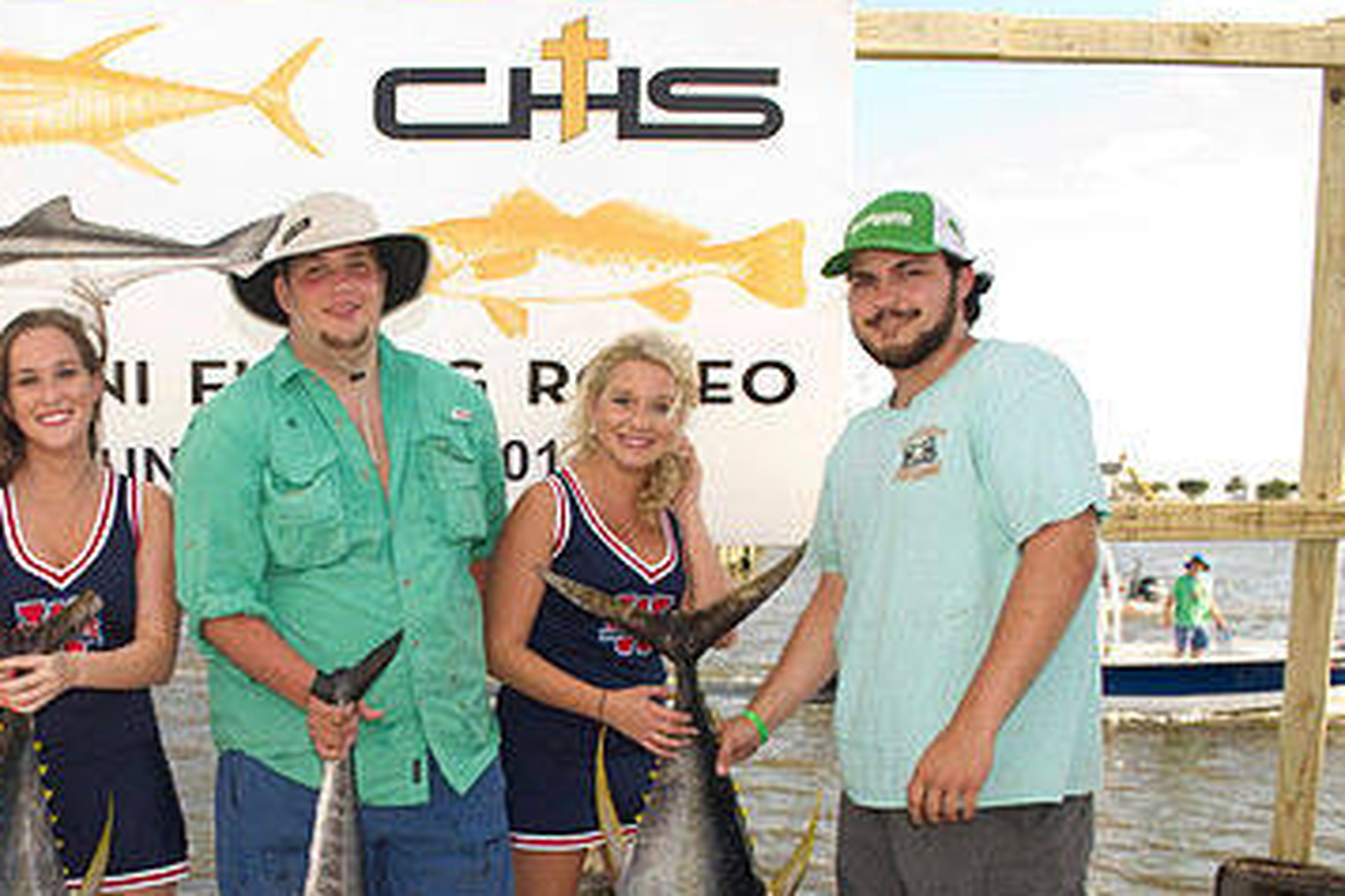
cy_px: 674
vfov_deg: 33.5
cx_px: 343
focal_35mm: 39
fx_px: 1457
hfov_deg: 47.8
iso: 125
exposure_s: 1/200
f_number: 5
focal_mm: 24
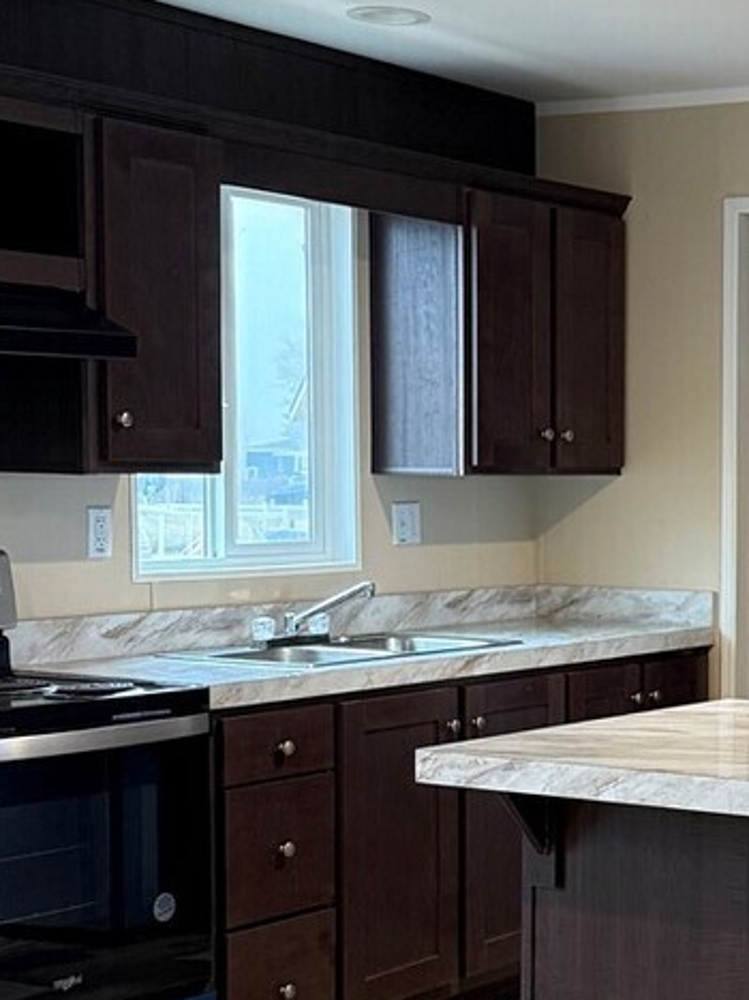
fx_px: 2136
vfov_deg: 26.3
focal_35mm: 74
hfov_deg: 19.1
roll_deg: -0.9
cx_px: 822
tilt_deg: -3.6
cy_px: 619
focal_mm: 6.76
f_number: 1.78
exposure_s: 1/60
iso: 320
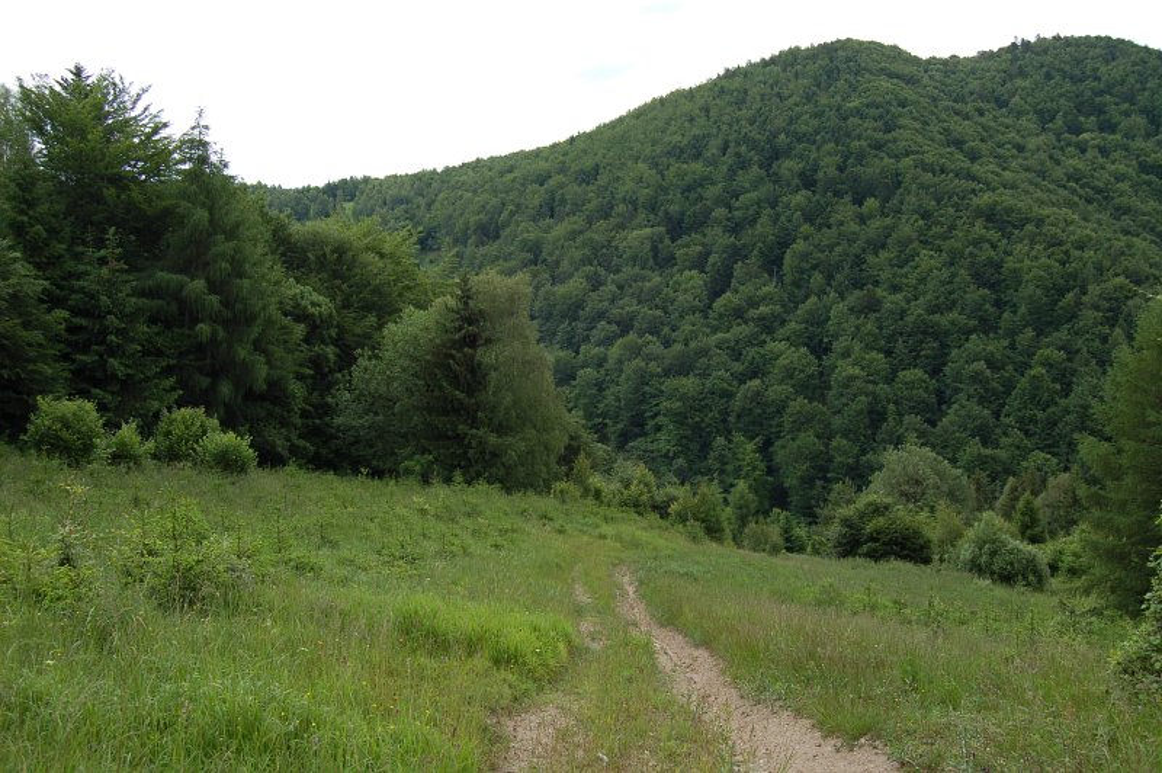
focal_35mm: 36
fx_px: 1161
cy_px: 386
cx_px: 581
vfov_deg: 36.8
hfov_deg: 53.2
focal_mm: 24
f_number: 6.3
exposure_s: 1/125
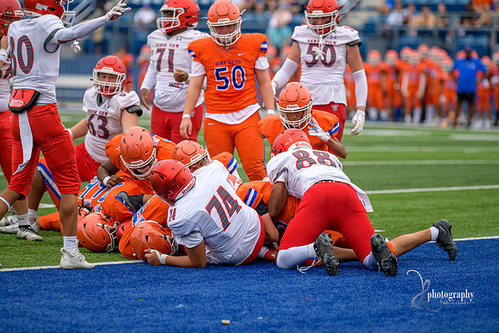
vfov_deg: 7.0
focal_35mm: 195
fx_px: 2703
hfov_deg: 10.5
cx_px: 250
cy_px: 166
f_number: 2.8
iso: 320
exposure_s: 1/800
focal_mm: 195
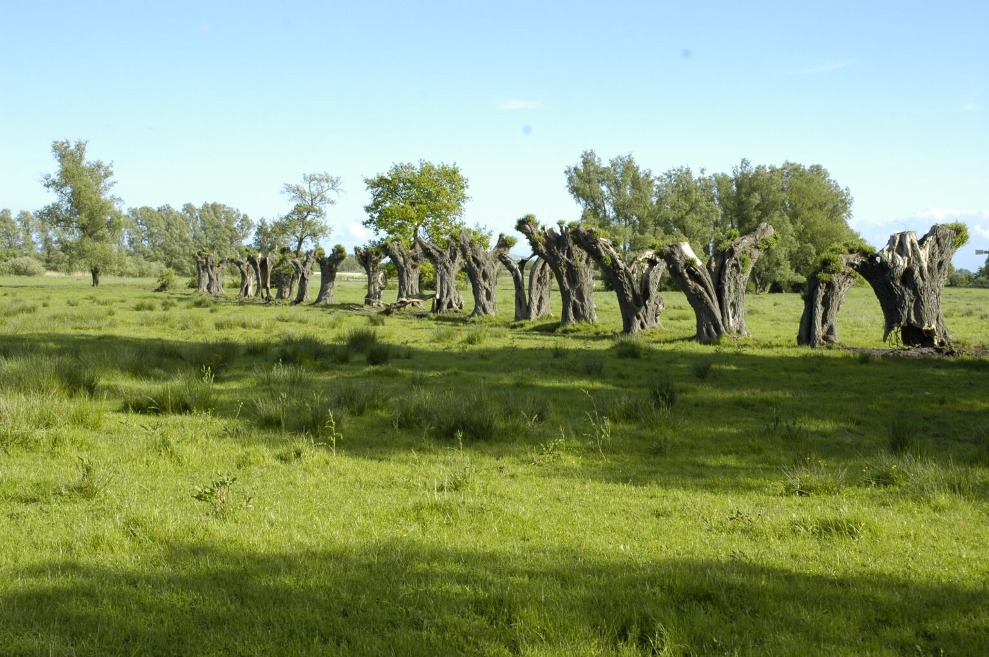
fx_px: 1400
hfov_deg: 38.9
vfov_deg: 26.4
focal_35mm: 51
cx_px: 494
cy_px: 328
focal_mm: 34
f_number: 10
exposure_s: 1/400
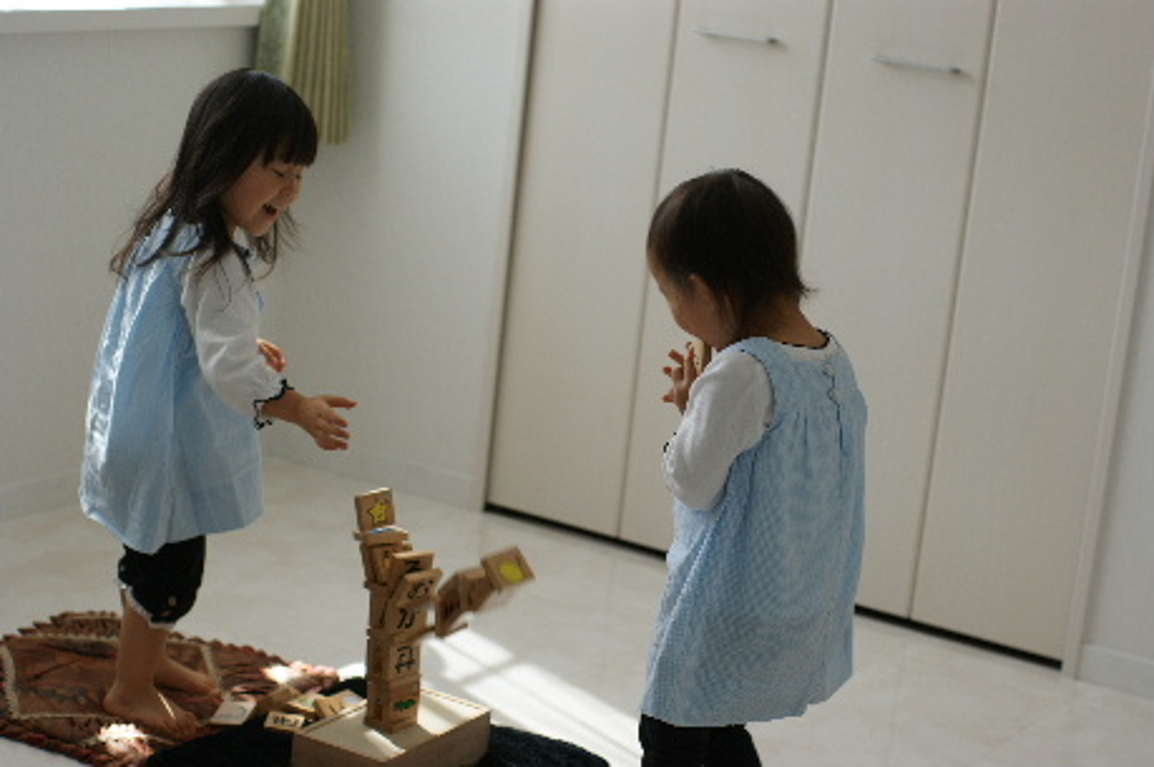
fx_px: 2402
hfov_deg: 27.0
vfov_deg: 18.1
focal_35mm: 75
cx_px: 577
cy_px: 384
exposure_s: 1/200
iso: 100
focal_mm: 50
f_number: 2.8
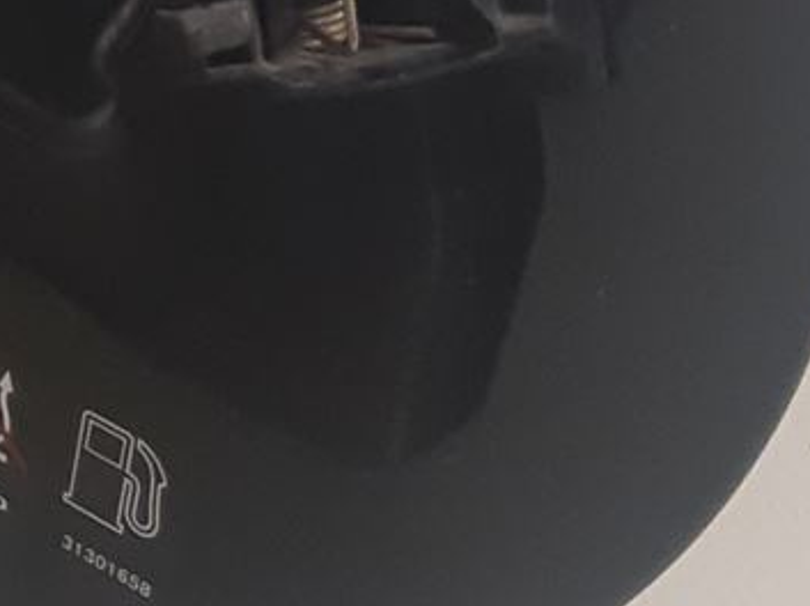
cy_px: -239
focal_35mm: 151
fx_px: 3530
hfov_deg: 11.7
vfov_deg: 9.6
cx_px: -817
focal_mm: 3.93
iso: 160
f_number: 1.7
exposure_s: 1/50
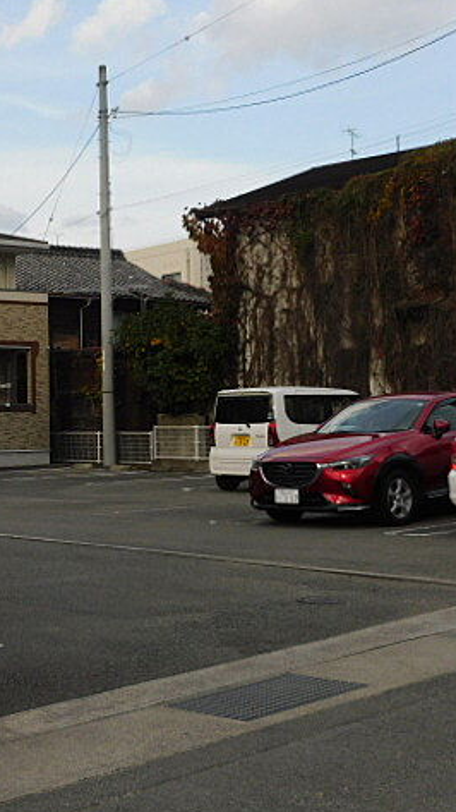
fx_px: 1268
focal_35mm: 59
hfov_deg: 19.4
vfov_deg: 35.4
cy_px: 409
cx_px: -60
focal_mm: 7.1
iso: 125
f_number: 3.6
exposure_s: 1/640
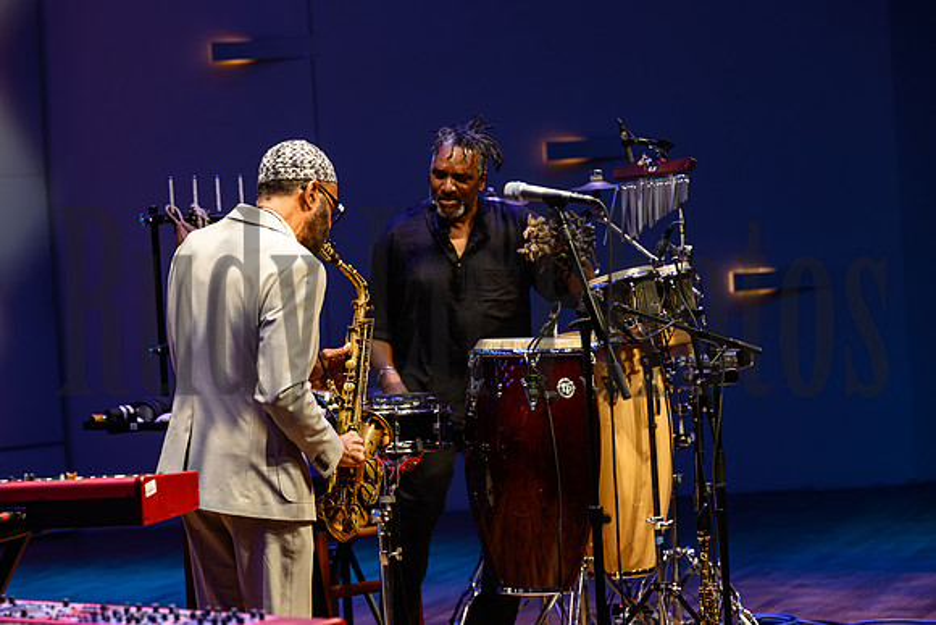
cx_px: 468
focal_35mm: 140
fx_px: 3641
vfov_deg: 9.8
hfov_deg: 14.7
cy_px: 312
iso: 2500
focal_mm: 140
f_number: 5.6
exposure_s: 1/320
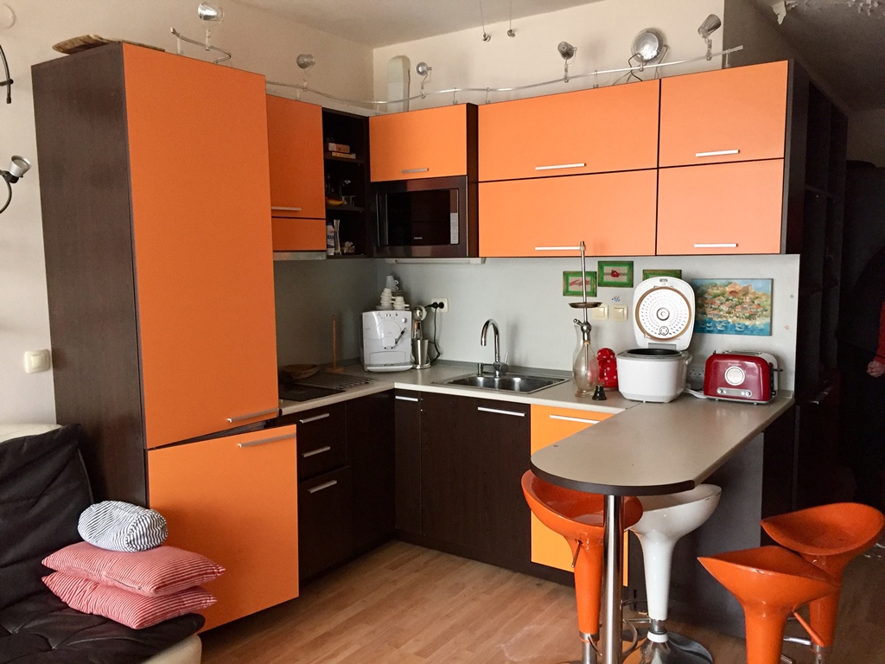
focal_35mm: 29
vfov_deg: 48.2
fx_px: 741
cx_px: 442
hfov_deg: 61.7
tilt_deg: -6.2
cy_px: 332
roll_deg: +0.6
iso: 250
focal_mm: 4.15
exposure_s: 1/25
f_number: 2.2
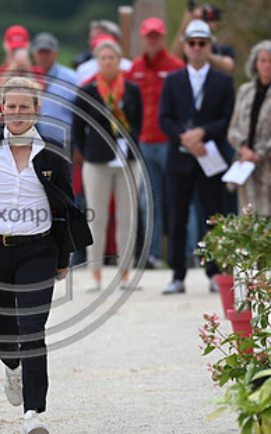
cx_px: -6
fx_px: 8993
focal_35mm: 760
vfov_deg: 2.8
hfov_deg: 1.7
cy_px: 195
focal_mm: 400
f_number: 5.6
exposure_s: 1/1600
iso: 450
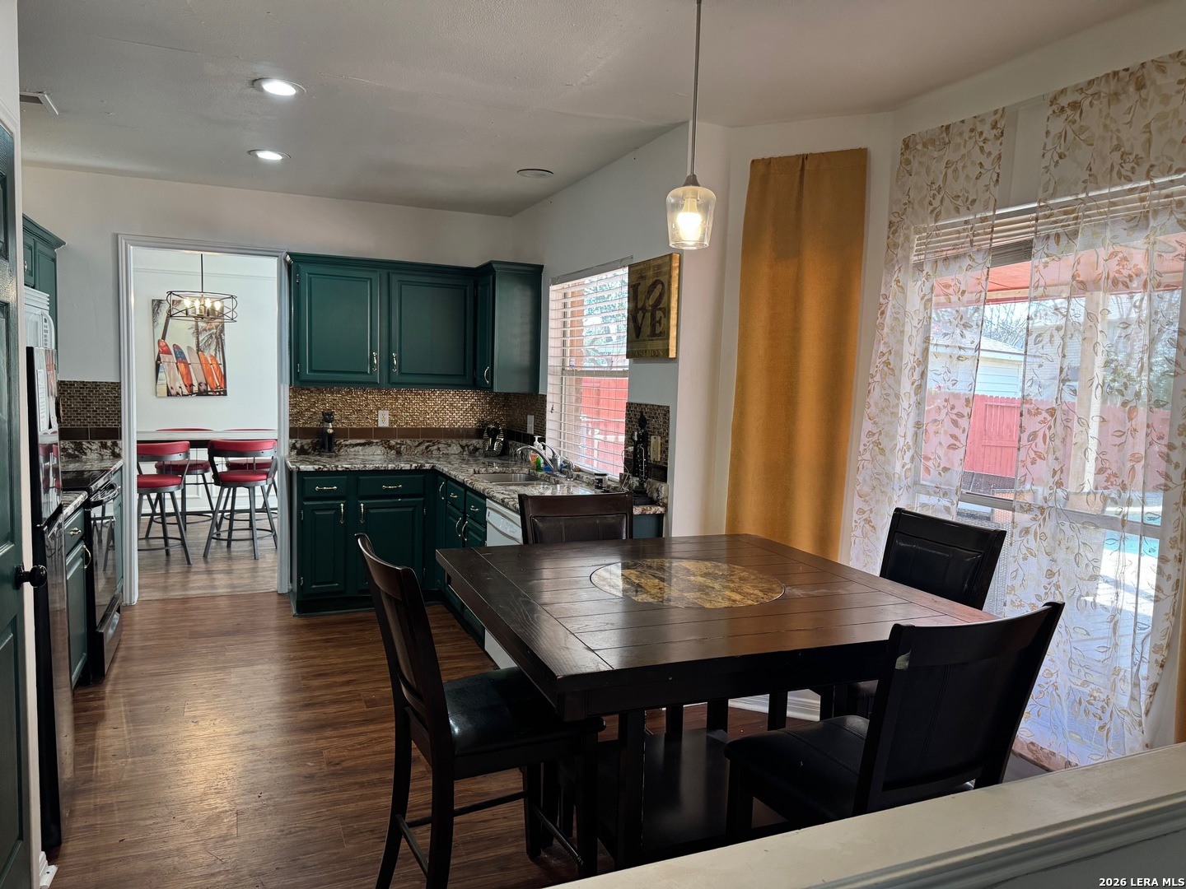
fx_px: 822
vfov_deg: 56.8
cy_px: 444
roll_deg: -1.6
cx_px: 593
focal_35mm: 24
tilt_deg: -4.6
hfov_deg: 71.6
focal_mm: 6.76
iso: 160
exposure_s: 1/120
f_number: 1.78
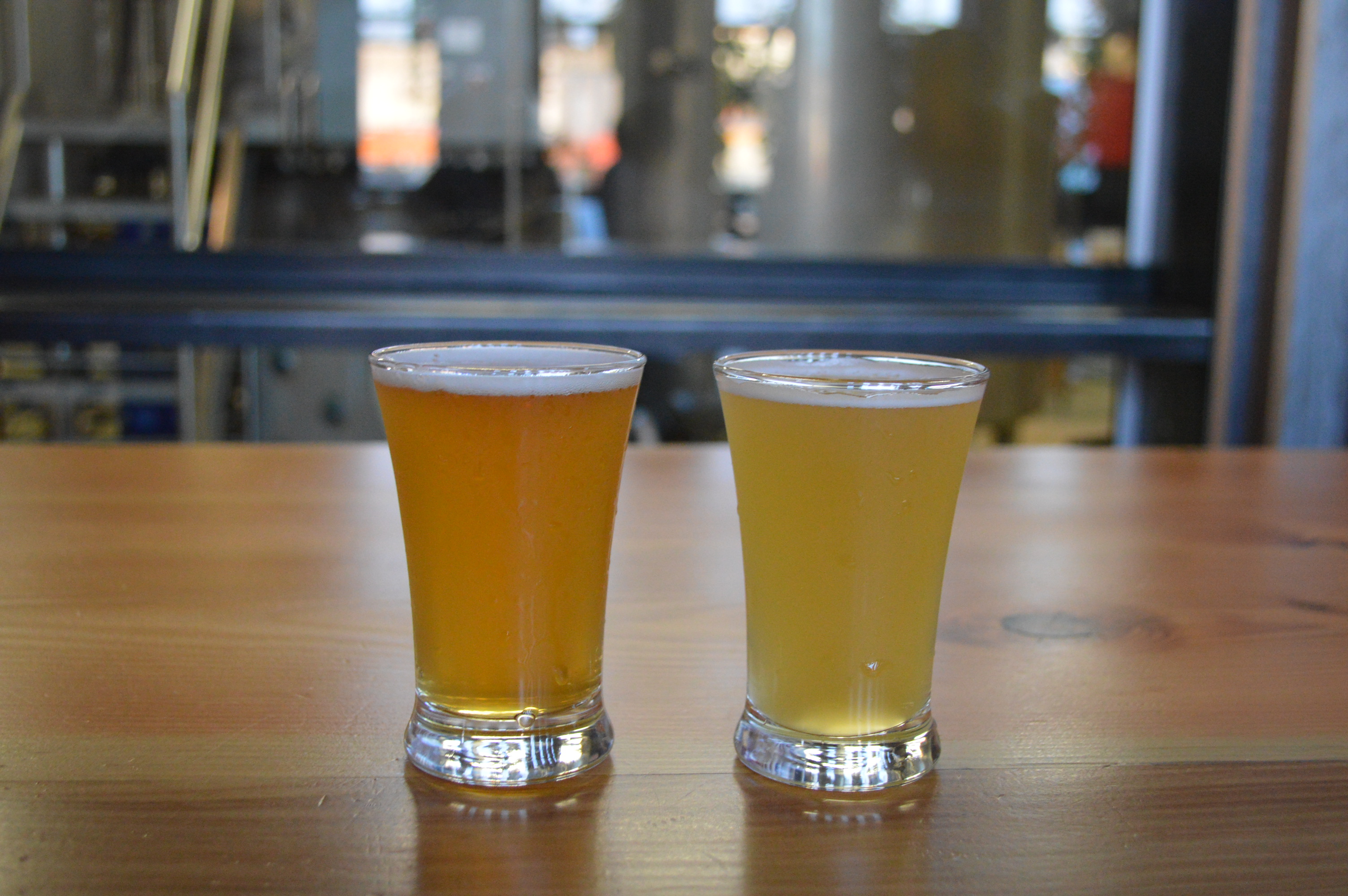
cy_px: 448
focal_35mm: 42
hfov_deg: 46.4
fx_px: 1571
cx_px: 674
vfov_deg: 31.8
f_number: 4.5
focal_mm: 28
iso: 2200
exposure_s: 1/60
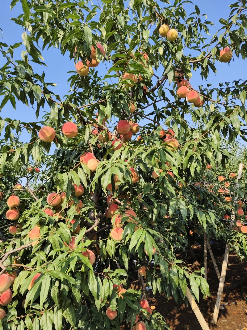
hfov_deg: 58.9
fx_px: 219
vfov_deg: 73.9
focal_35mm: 23
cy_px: 165
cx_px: 124
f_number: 1.88
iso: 50
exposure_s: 1/1100
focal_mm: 5.56
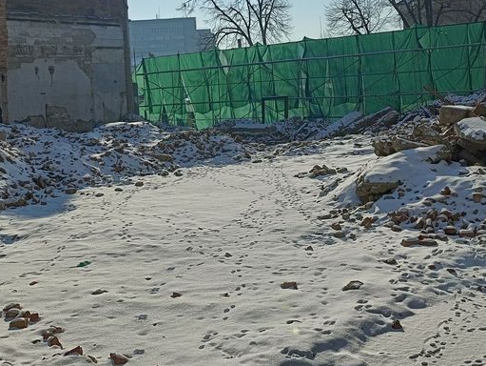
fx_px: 618
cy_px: 81
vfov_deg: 32.2
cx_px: 223
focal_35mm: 44
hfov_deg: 42.9
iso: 50
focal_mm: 4.7
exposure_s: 1/2232
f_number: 1.7
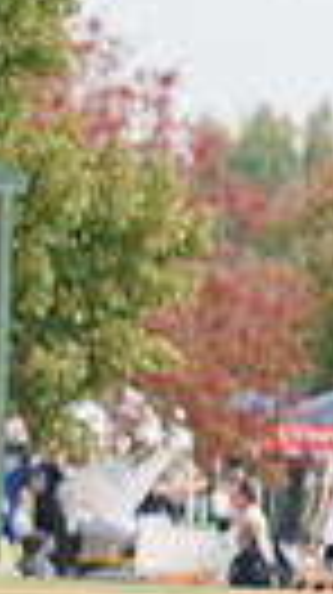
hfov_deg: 1.1
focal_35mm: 1144
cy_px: 552
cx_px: -668
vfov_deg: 1.9
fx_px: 18004
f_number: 2.8
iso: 250
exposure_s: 1/1250
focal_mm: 200
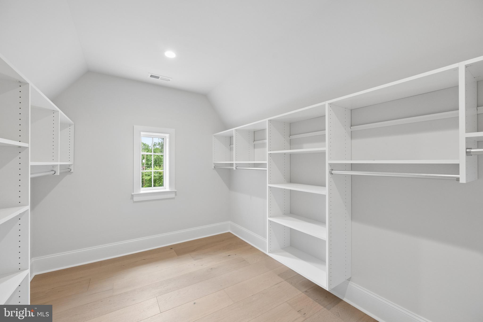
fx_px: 188
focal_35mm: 14
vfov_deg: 81.2
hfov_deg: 104.3
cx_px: 242
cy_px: 161
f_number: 5.6
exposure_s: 1/200
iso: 1000
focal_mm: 14
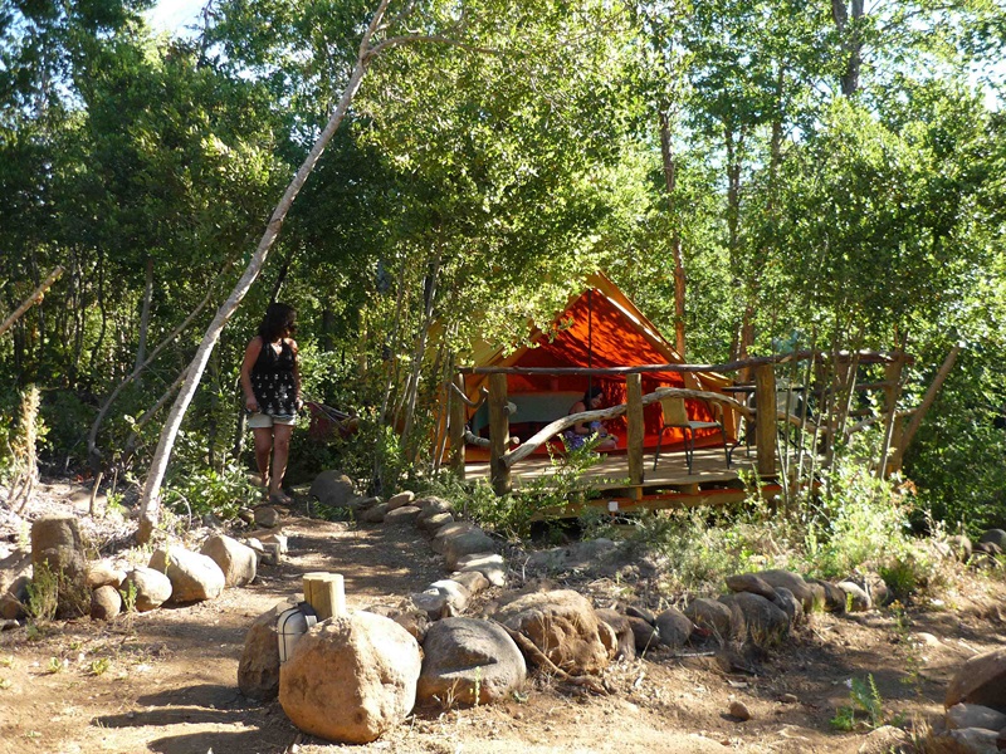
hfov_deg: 55.4
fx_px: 959
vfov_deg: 42.9
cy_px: 377
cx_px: 503
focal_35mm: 33
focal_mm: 5.5
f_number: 2.8
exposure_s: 1/160
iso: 100
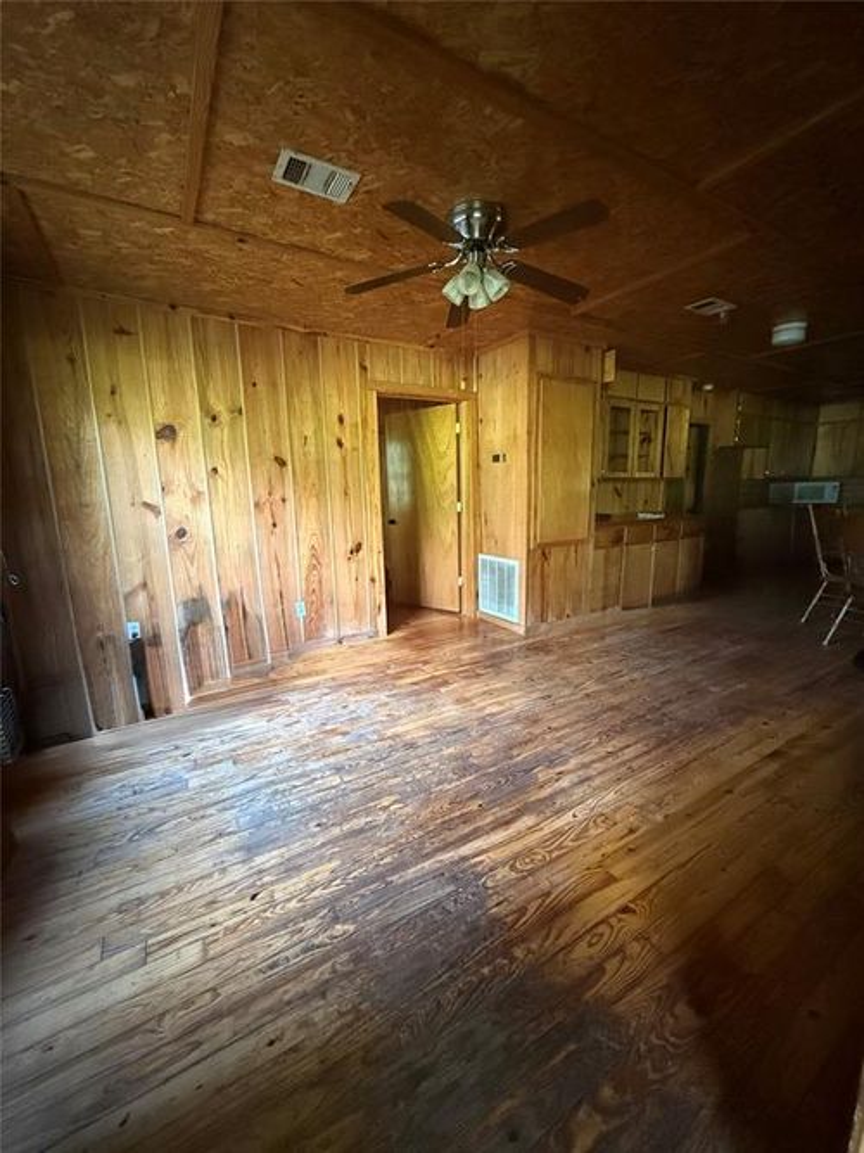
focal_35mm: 14
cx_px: 432
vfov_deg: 102.1
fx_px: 466
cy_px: 576
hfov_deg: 85.7
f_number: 2.2
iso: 1250
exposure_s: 1/60
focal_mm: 2.22
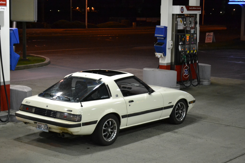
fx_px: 510
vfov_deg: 18.2
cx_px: 122
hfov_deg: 27.0
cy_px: 82
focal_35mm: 75
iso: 3200
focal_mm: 50
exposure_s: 1/60
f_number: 5.6
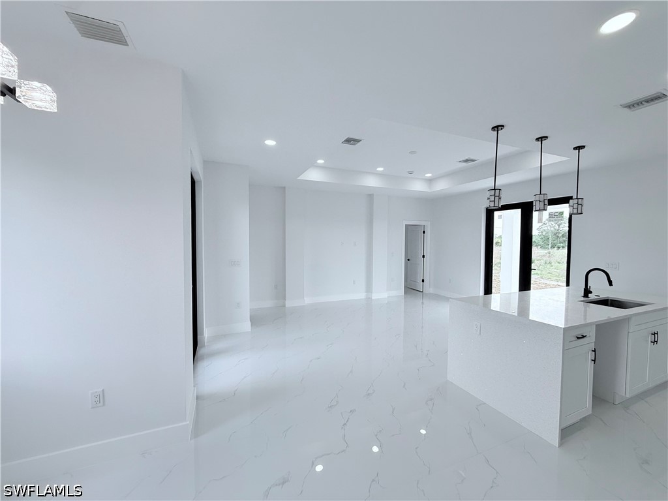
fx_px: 270
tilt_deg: -1.1
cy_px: 250
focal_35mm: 14
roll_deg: +0.1
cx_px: 334
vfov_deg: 85.7
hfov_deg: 102.1
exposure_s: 1/277
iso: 64
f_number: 2.2
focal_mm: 2.22
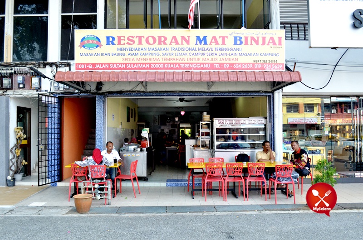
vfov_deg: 39.8
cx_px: 182
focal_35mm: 33
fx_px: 332
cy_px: 120
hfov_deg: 57.3
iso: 400
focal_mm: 22
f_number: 7.1
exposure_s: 1/200
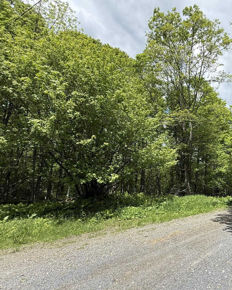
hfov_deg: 66.1
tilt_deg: +11.3
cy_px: 146
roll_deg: +0.1
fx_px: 163
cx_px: 176
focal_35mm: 19
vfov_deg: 83.3
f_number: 2.2
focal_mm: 2.22
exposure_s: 1/841
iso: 64
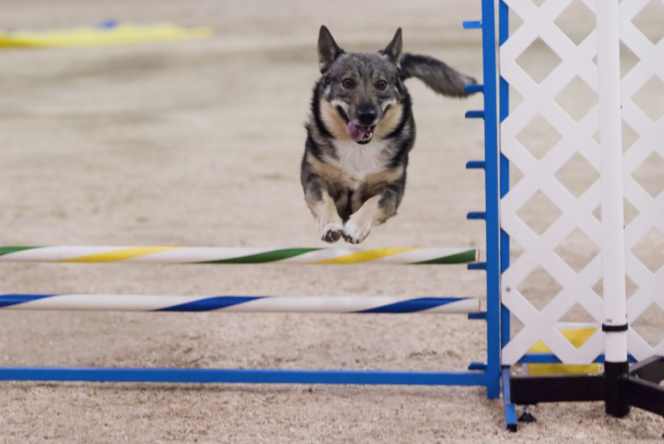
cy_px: 222
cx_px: 332
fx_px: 2354
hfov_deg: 16.1
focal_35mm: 128
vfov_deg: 10.8
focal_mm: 85
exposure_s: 1/320
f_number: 2.8
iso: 1600
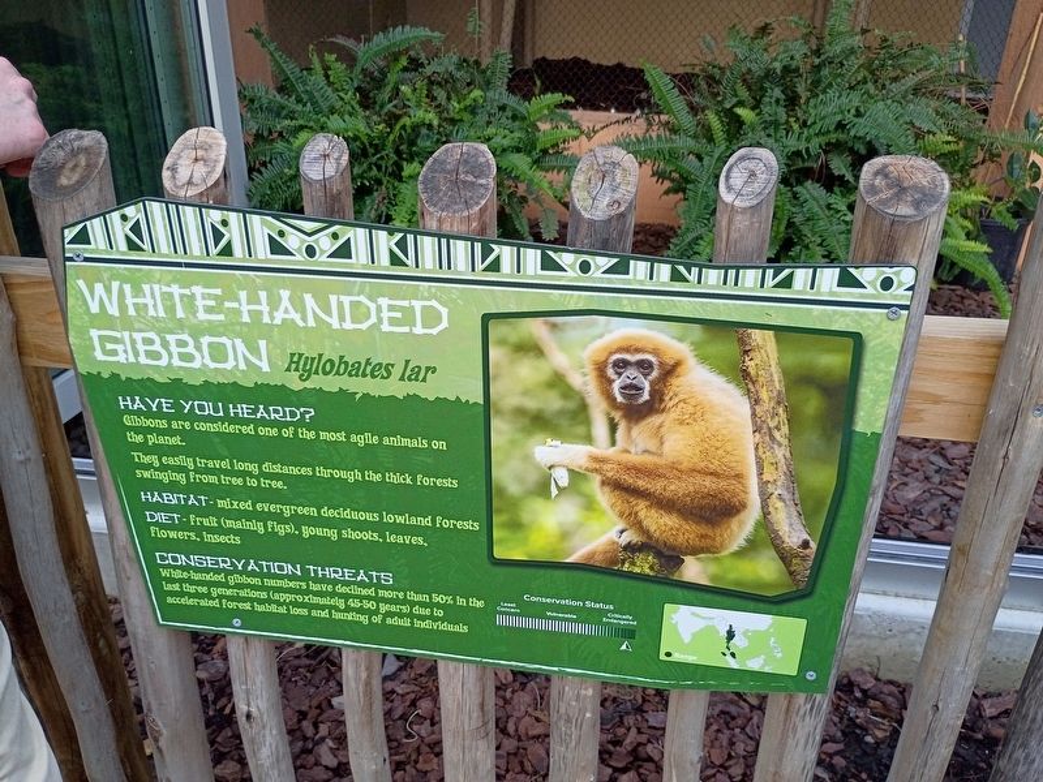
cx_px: 522
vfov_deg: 48.2
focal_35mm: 29
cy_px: 391
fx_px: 874
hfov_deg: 61.7
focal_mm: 4.27
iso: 157
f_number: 1.8
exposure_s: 1/120
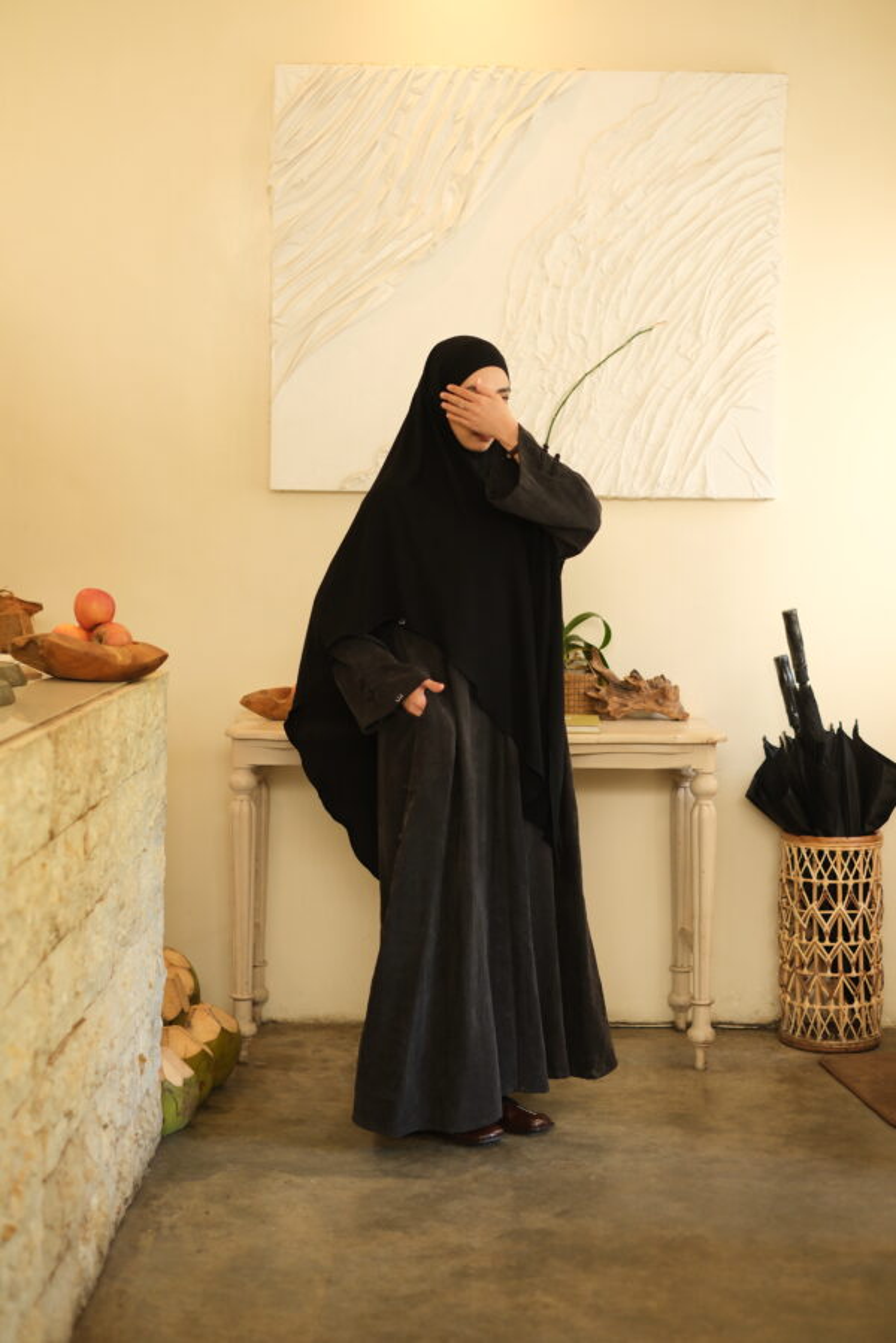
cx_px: 448
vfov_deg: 37.5
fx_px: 1979
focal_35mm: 53
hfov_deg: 25.5
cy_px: 672
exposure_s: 1/250
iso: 800
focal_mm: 35
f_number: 2
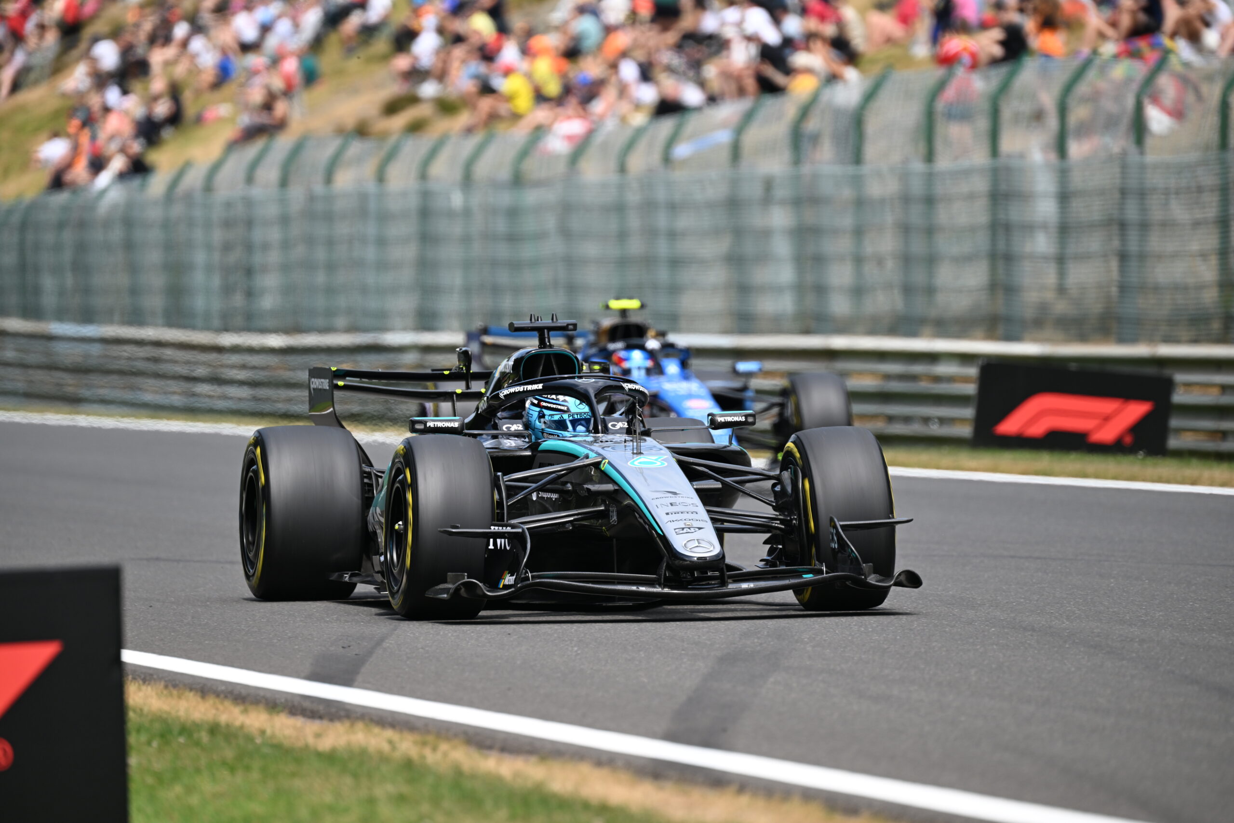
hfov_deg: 5.2
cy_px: 412
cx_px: 617
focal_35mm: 400
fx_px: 13711
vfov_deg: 3.4
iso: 250
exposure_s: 1/1250
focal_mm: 400
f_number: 5
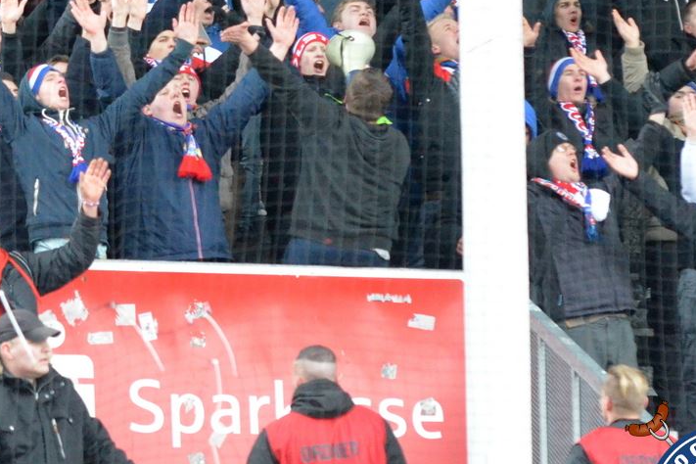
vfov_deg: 5.9
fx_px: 4504
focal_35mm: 233
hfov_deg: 8.8
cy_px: 231
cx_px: 276
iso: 5000
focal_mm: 92
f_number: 3.2
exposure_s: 1/800
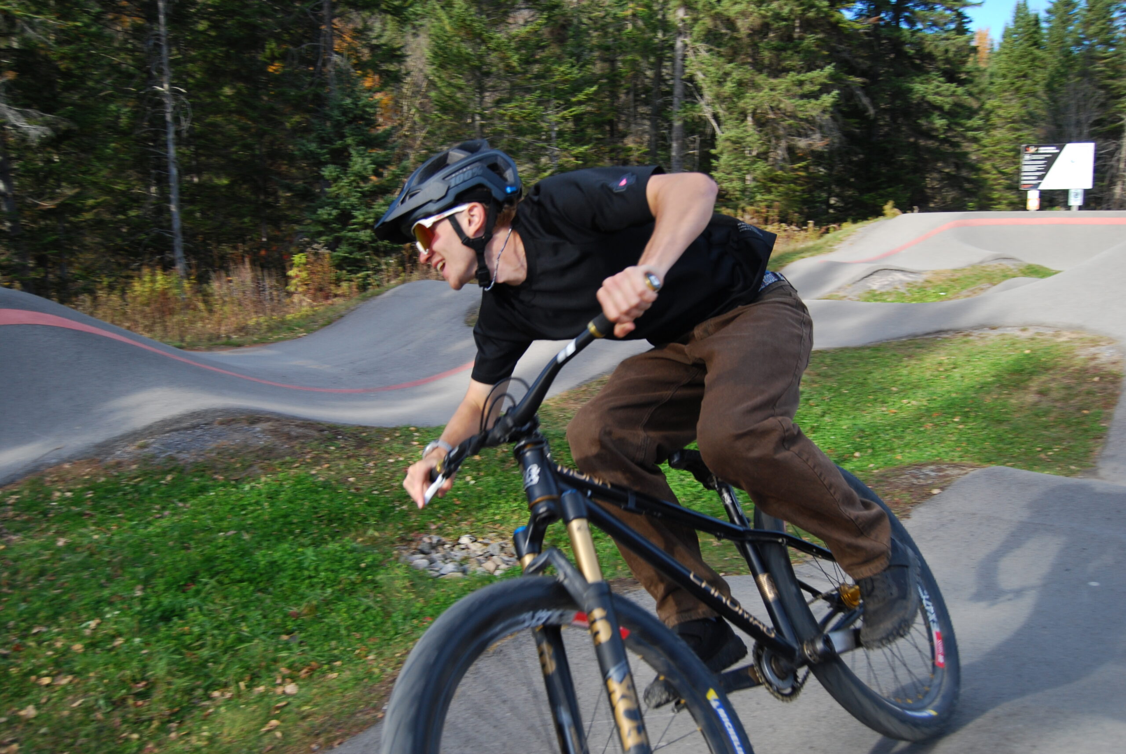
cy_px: 377
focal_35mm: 30
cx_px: 563
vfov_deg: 43.7
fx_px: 940
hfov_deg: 61.9
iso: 200
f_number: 4
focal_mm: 20
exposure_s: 1/500
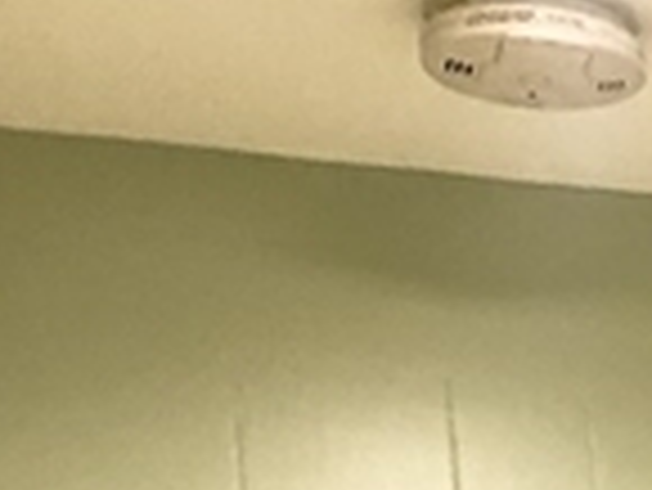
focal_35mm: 198
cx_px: 1880
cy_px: 1605
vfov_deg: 6.6
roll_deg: +3.1
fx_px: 3732
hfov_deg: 8.5
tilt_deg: +0.3
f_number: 1.8
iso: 40
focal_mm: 4
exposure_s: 1/30
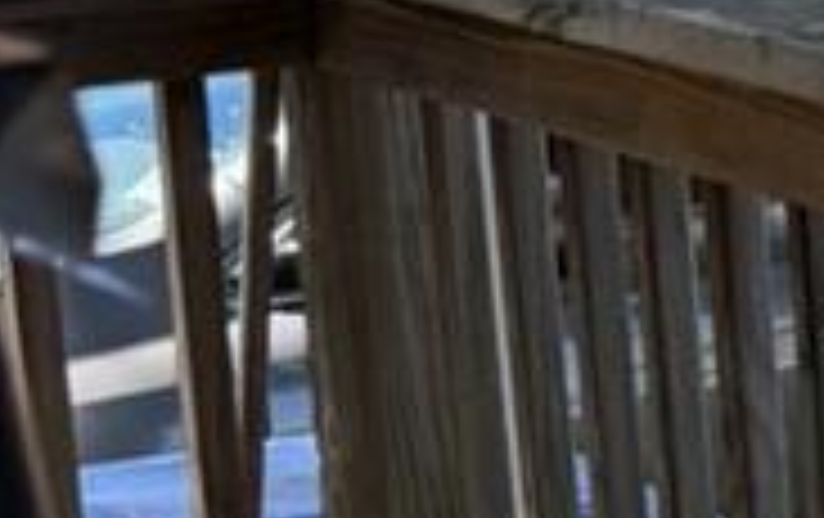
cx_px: 2524
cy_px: -108
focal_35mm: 208
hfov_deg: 8.4
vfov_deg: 6.3
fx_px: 4678
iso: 80
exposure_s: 1/1156
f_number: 1.78
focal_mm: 6.76
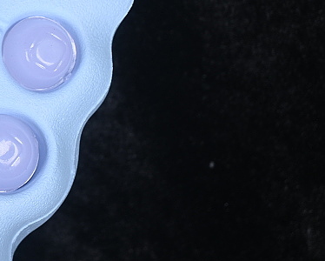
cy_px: -36
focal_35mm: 203
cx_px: -52
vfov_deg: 7.6
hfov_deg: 9.4
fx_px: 1955
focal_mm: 50
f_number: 7.1
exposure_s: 1/80
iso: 160
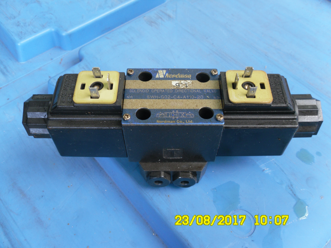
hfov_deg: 42.1
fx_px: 430
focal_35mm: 45
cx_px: 166
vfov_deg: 32.2
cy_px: 124
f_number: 3.5
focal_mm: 6.3
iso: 100
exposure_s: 1/39
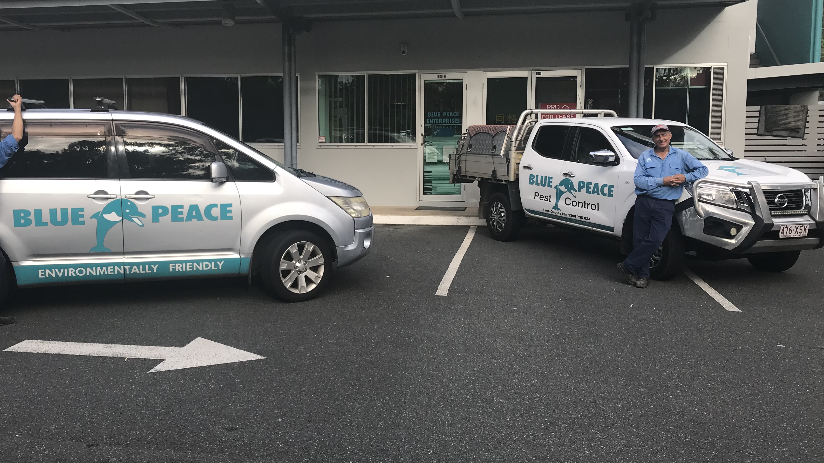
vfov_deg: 32.8
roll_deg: +0.6
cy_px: 228
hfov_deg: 55.0
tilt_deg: -5.0
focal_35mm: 36
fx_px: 787
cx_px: 346
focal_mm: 3.99
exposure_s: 1/544
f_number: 1.8
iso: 20
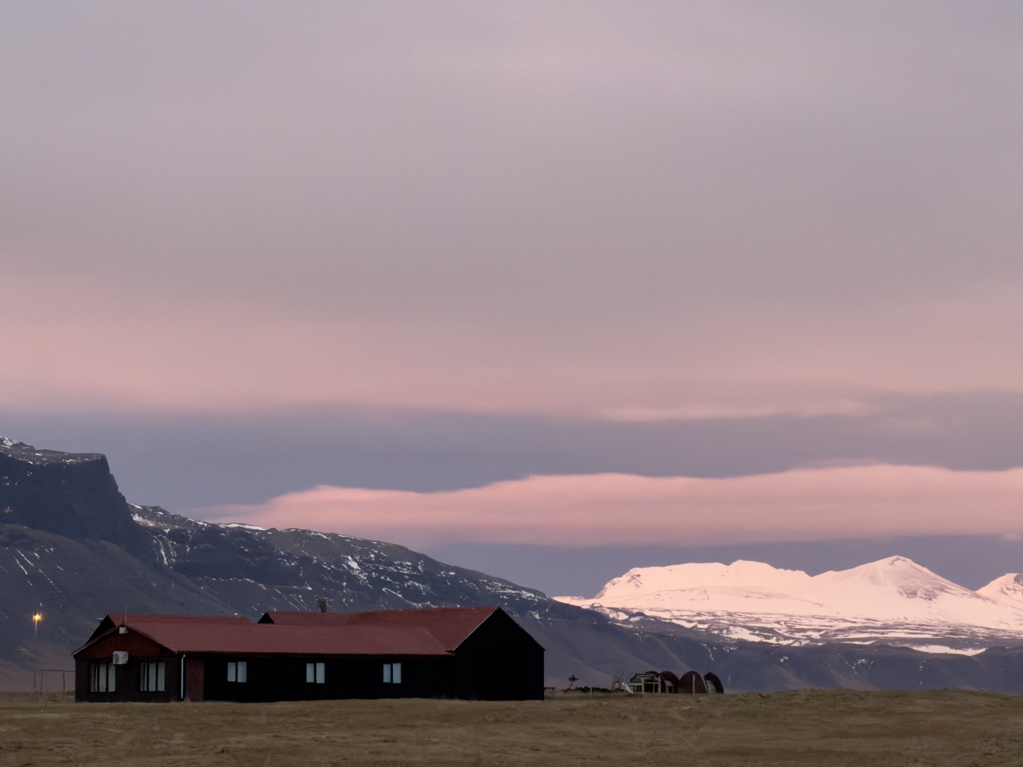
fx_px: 4462
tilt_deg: +4.0
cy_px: 384
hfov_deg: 13.1
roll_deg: +0.2
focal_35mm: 151
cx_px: 512
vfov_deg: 9.8
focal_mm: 16.89
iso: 500
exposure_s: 1/78
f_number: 2.8
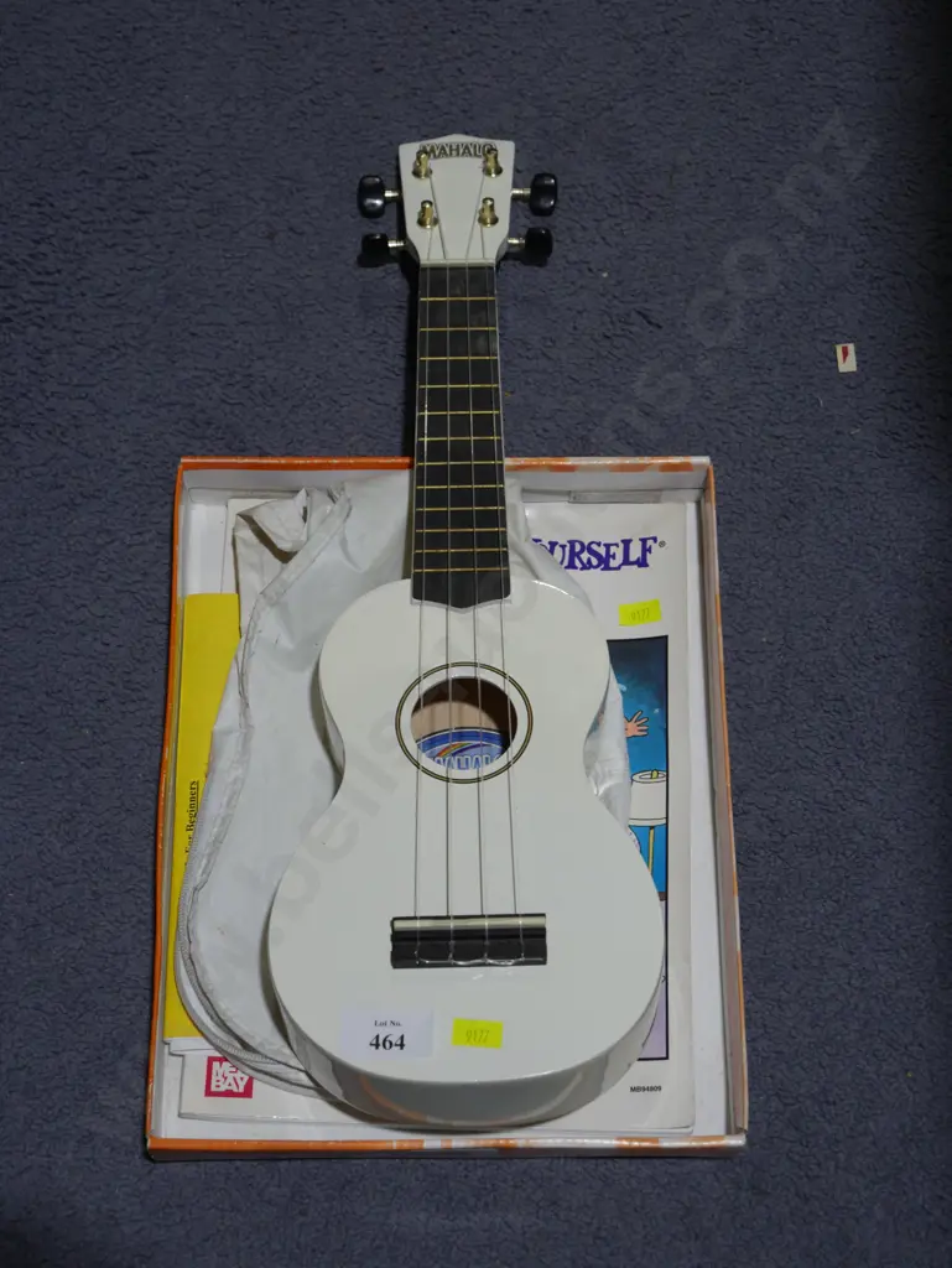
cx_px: 476
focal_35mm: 64
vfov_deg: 30.3
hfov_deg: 22.9
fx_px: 2345
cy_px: 634
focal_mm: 32
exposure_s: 1/80
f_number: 5.4
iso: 250
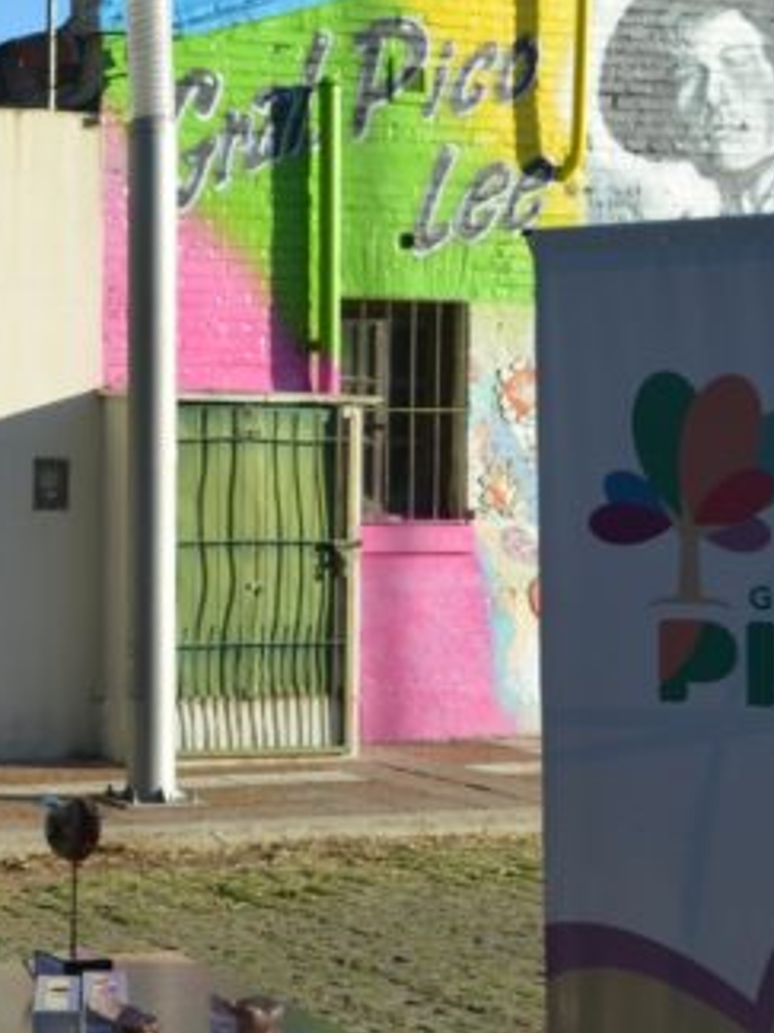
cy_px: 572
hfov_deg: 17.3
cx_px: -96
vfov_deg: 23.8
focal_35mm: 82
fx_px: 2445
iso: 160
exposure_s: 1/250
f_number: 8
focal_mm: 24
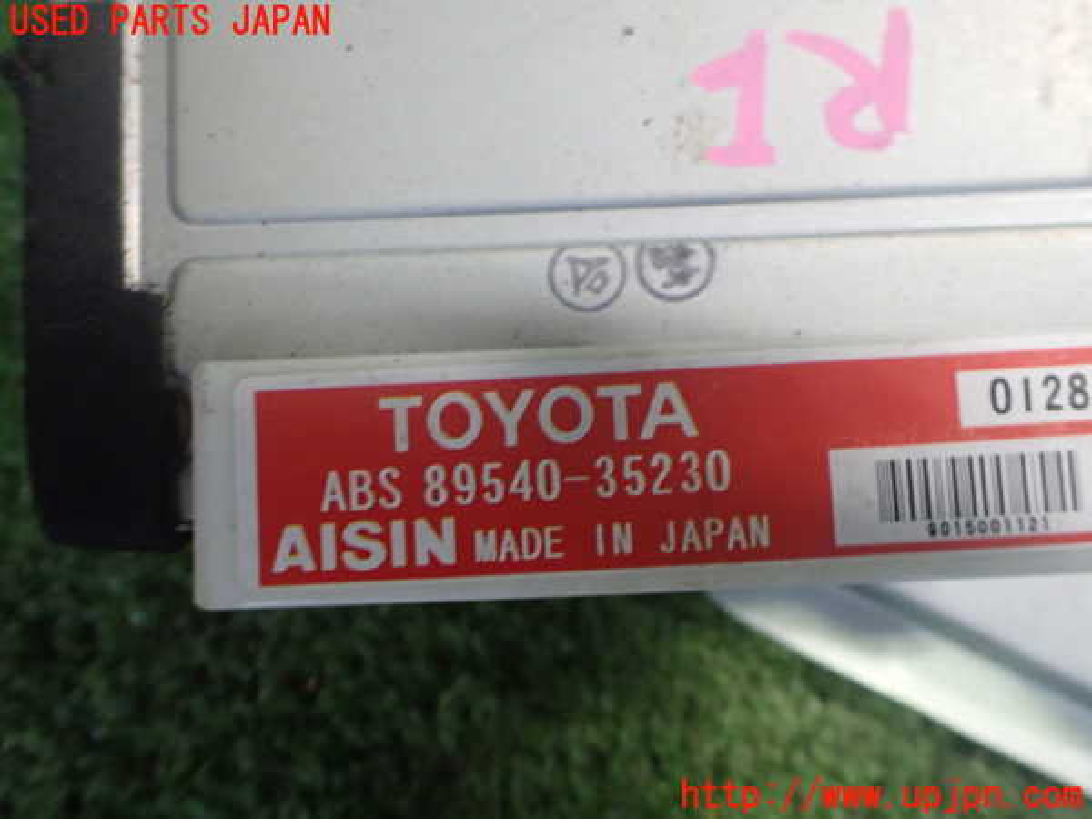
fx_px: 946
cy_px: 410
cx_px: 546
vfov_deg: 46.8
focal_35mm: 30
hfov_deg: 60.0
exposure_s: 1/40
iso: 800
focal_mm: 5.4
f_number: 2.3
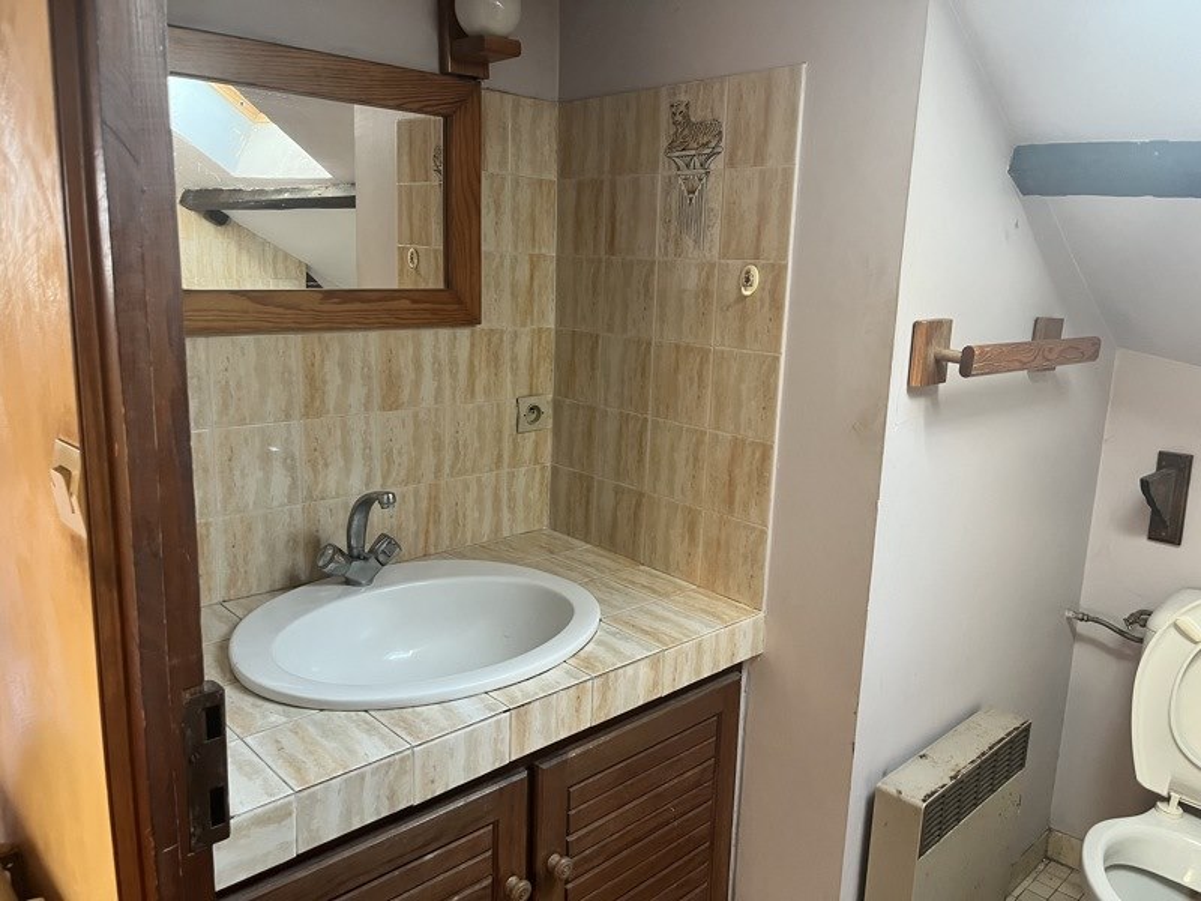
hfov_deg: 67.3
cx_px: 600
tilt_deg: -11.6
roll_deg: -2.3
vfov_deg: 53.1
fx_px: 902
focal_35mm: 26
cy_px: 450
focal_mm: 5.1
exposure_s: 1/60
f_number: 1.6
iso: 160
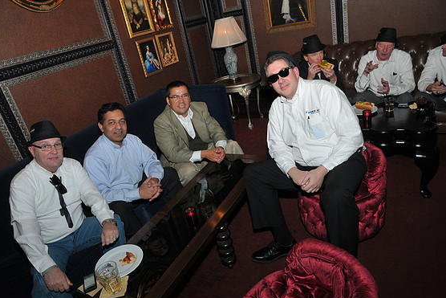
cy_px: 154
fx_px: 310
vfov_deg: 51.3
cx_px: 216
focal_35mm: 25
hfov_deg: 71.5
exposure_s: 1/50
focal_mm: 16
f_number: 5.6
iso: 500
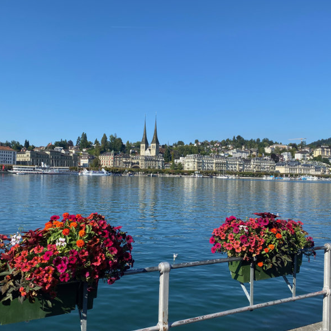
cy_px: 167
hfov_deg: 52.5
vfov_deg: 52.5
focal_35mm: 31
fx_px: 335
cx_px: 158
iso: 32
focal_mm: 4.2
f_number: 1.8
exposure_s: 1/2222
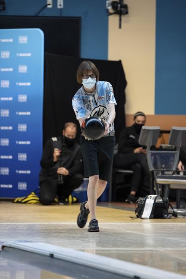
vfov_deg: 7.6
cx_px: 93
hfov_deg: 5.1
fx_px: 2093
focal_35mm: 270
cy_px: 140
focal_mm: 180
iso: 1000
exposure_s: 1/125
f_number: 2.8
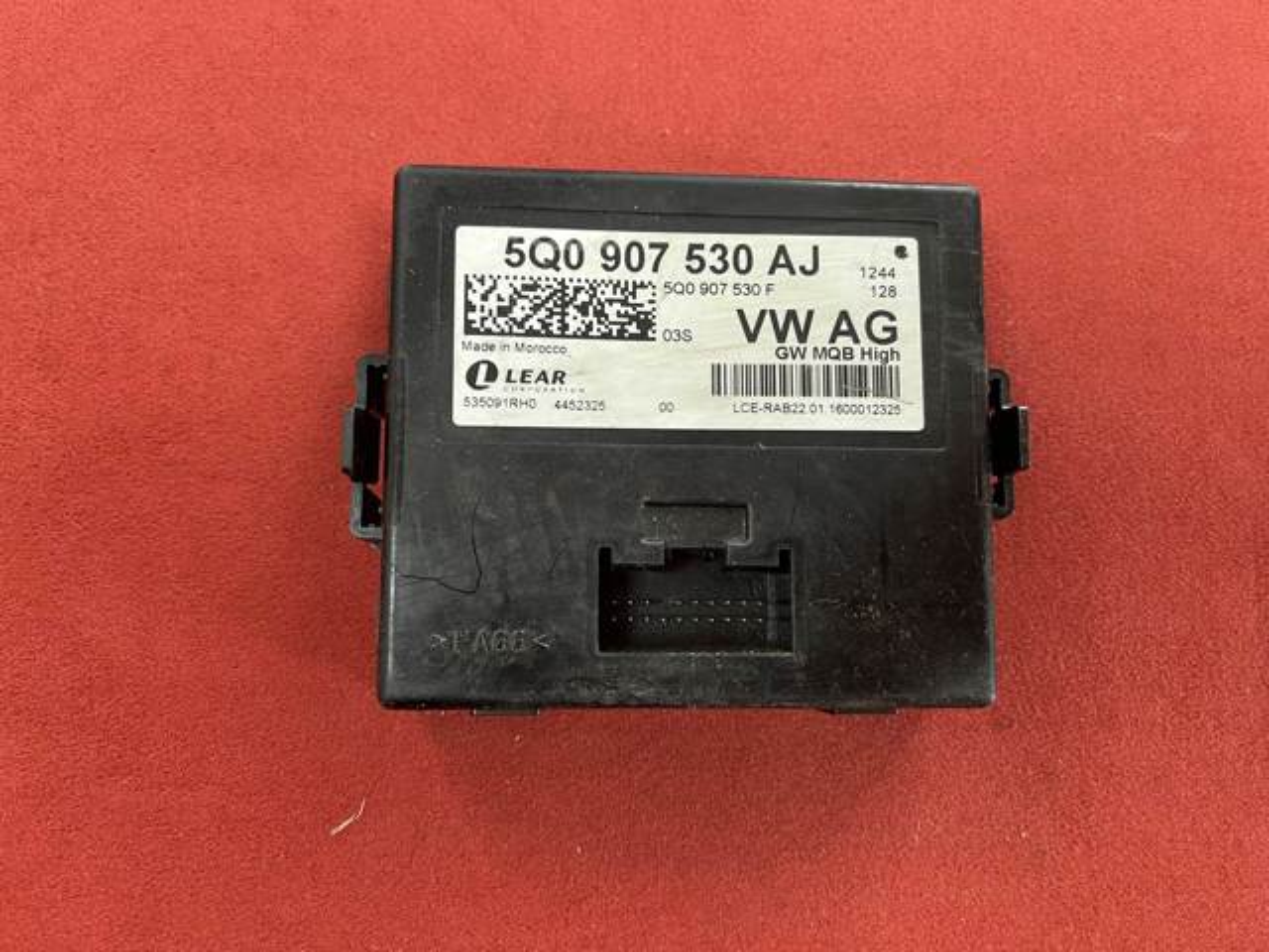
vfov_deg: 53.1
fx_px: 953
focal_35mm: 26
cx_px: 634
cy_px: 476
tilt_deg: -81.6
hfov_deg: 67.3
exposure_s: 1/64
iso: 125
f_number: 1.6
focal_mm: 5.1
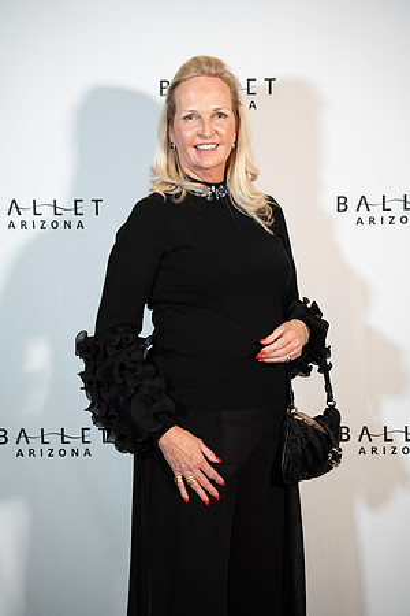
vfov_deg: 28.8
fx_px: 1196
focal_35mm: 70
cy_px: 308
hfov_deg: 19.5
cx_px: 205
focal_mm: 70
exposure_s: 1/200
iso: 1600
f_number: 2.8
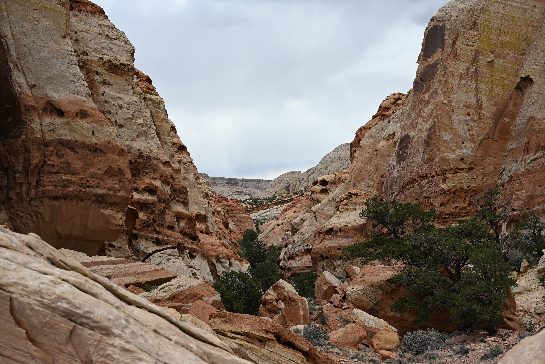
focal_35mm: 50
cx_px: 272
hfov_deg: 39.6
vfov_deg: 27.0
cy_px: 182
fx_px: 757
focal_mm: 50
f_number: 7.1
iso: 100
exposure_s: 1/400
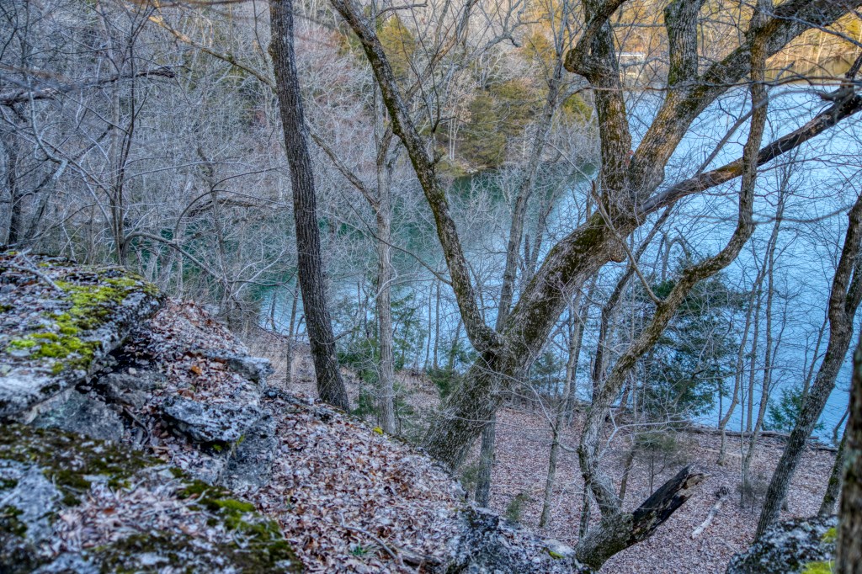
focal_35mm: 38
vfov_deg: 35.0
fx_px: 910
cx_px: 431
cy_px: 287
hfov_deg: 50.7
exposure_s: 1/60
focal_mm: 38
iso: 200
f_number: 4
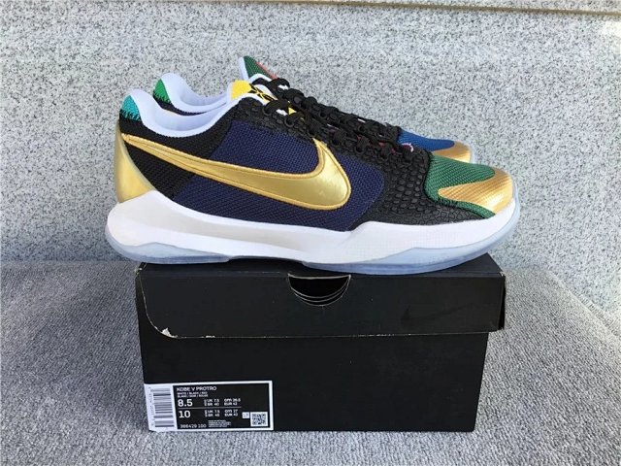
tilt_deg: -20.2
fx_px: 556
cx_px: 310
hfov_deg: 58.4
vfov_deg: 45.4
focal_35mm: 31
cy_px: 233
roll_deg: -1.3
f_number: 2.4
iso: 25
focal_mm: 3.3
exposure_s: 1/217
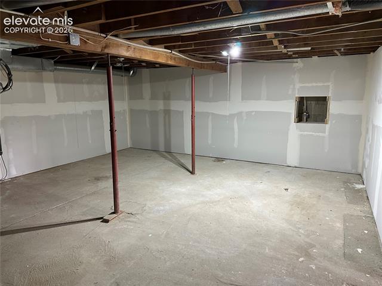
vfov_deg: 56.8
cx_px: 191
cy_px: 143
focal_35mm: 24
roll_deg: +1.1
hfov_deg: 71.6
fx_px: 265
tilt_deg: -9.9
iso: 250
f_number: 1.78
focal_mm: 6.86
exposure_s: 1/60
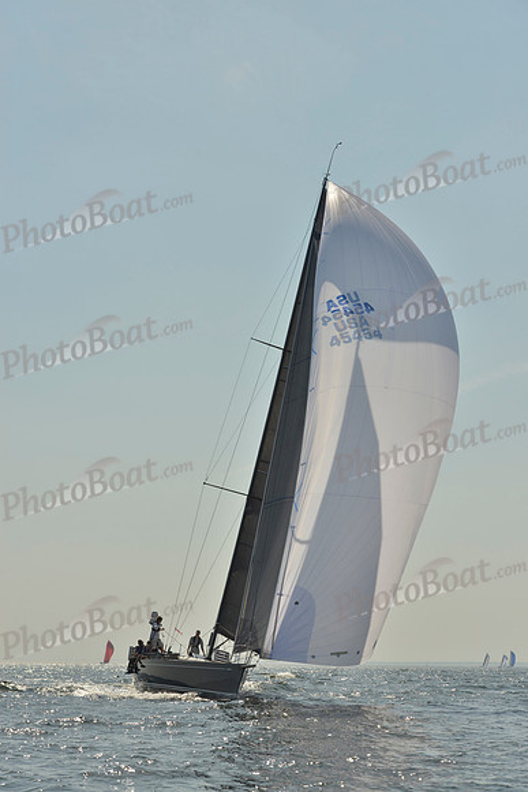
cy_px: 396
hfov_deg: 17.5
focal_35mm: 78
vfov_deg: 26.0
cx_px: 264
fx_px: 1715
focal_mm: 78
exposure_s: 1/1600
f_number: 9
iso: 200
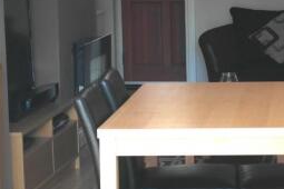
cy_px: 93
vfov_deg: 9.2
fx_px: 1175
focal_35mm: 149
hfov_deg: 13.7
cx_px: 204
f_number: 5
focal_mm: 38
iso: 400
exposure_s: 1/125
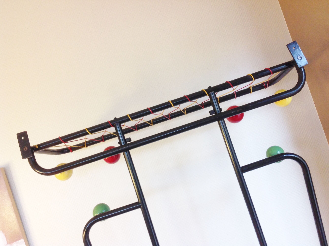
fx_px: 332
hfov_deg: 52.7
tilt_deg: +2.2
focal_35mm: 35
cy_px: 123
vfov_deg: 40.6
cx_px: 164
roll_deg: +18.8
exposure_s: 1/17
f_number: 2.4
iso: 80
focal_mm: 4.28
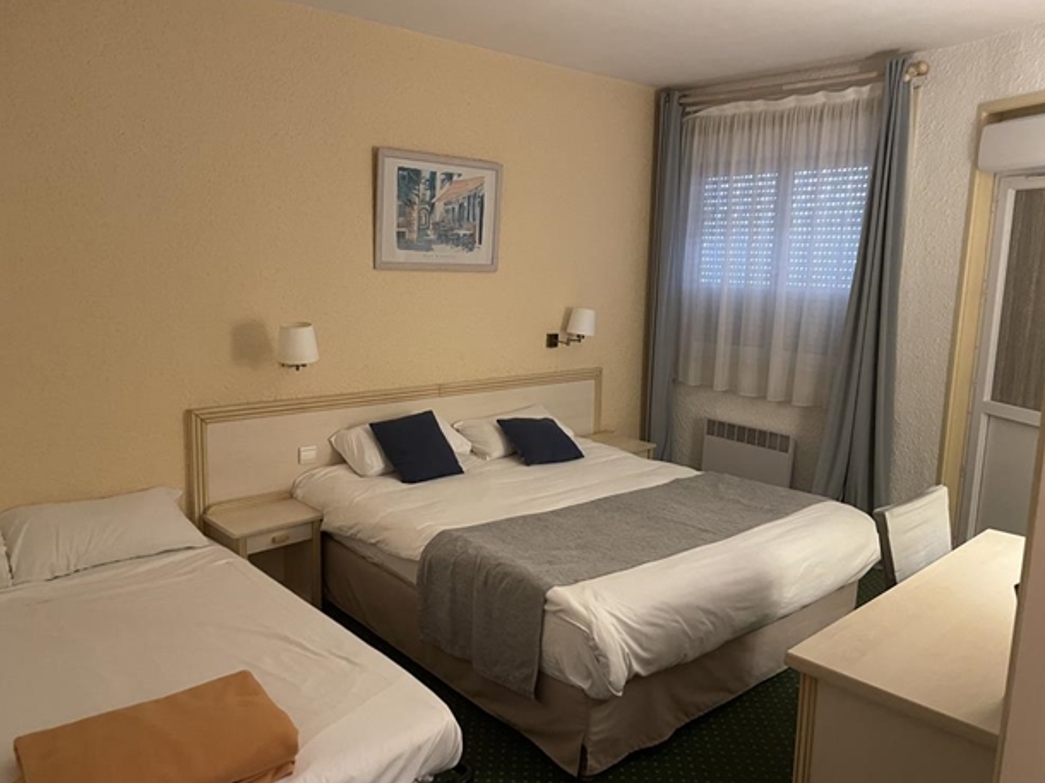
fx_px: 815
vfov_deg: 51.3
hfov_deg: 65.3
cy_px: 383
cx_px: 525
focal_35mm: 27
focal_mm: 4.2
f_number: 1.6
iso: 400
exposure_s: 1/33
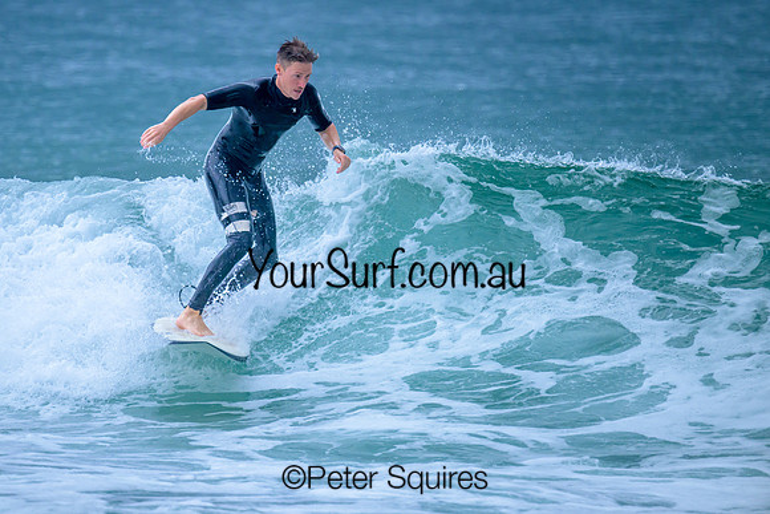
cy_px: 187
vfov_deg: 1.9
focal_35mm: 713
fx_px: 15264
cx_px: 281
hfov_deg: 2.9
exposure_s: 1/2000
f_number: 8
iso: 1400
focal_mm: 560
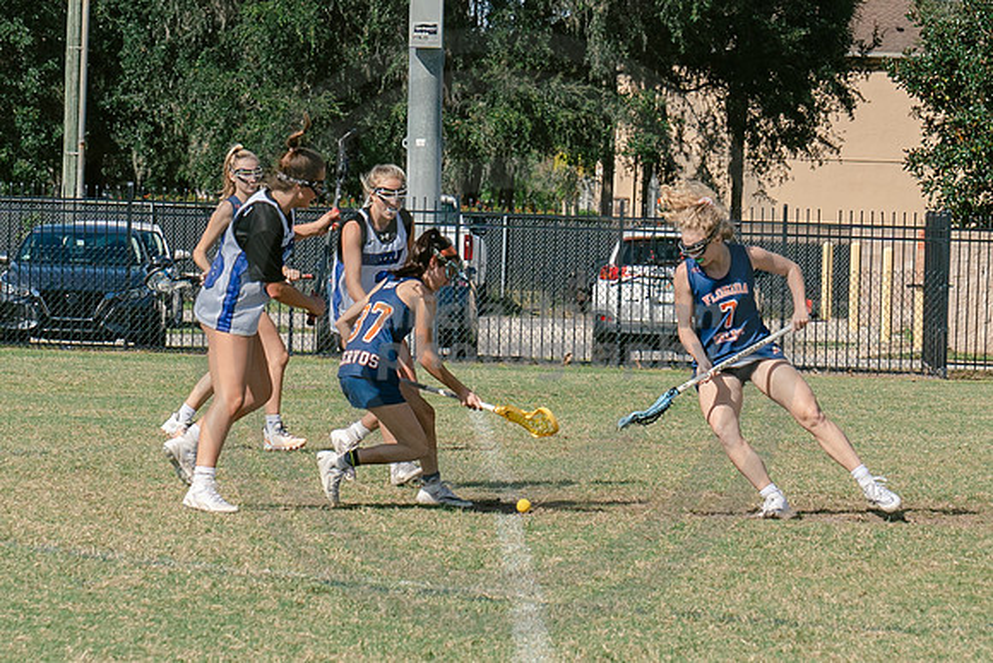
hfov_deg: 9.1
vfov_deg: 6.1
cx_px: 592
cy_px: 254
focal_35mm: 225
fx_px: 6213
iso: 250
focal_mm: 70
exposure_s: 1/1250
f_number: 5.6
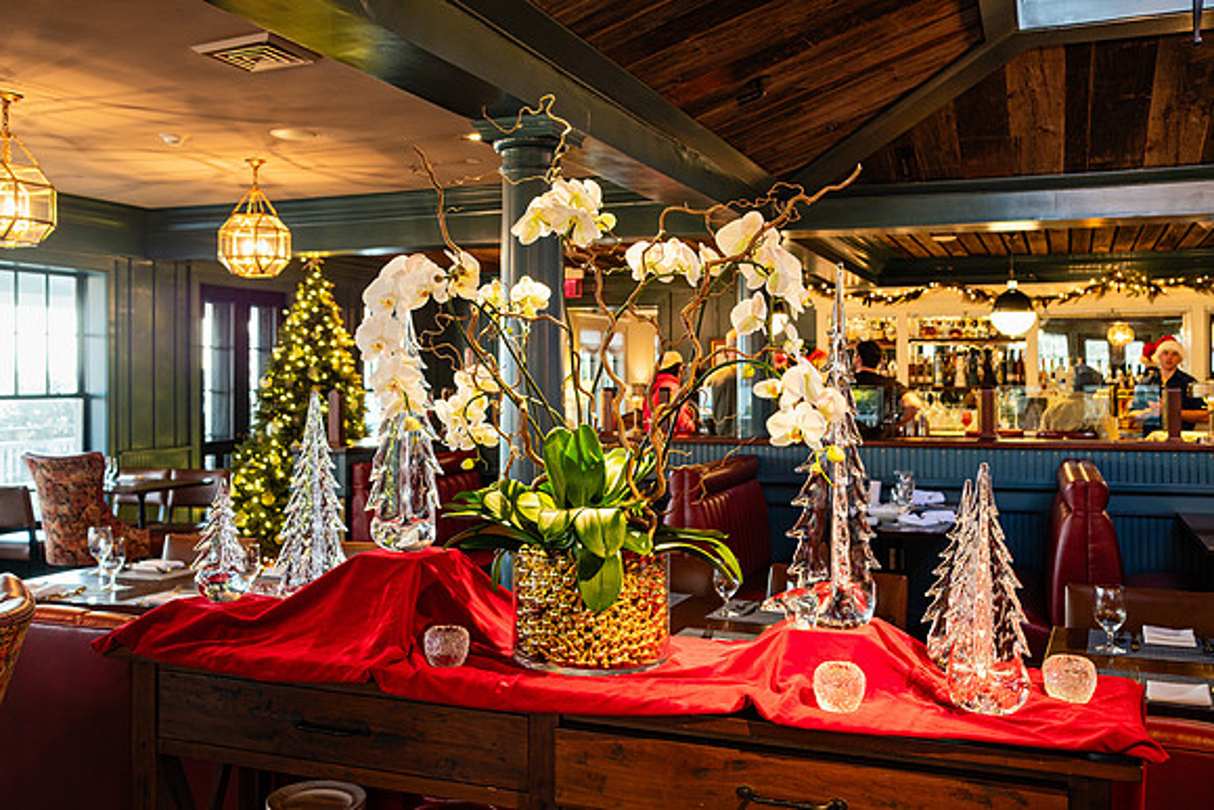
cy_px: 405
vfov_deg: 37.9
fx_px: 1180
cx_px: 607
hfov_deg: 54.4
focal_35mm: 35
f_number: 4
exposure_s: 1/15
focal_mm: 23
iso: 800
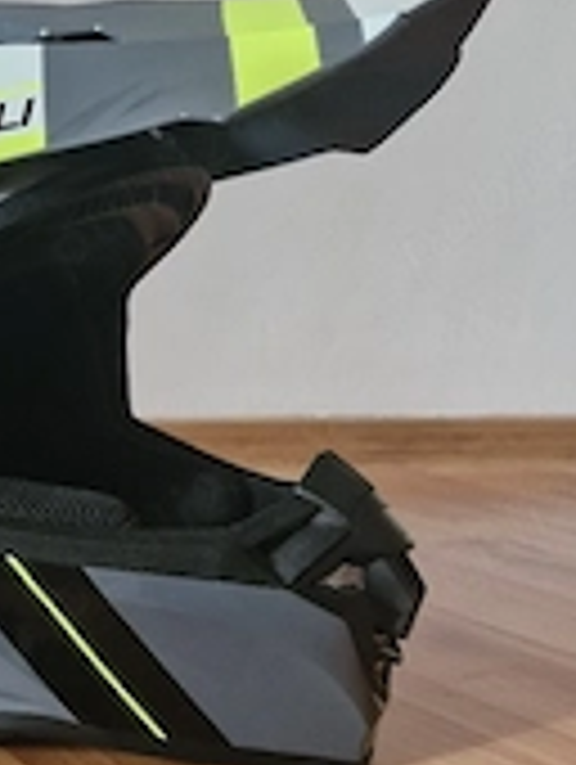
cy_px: 567
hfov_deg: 25.1
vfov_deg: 34.8
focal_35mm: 54
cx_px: -68
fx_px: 1195
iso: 500
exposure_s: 1/25
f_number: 1.8
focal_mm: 5.54
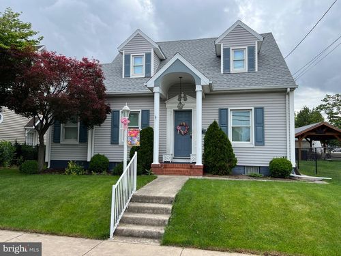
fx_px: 256
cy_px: 128
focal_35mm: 26
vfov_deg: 53.1
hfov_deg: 67.3
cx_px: 170
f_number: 1.5
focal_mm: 5.7
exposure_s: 1/2123
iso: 50
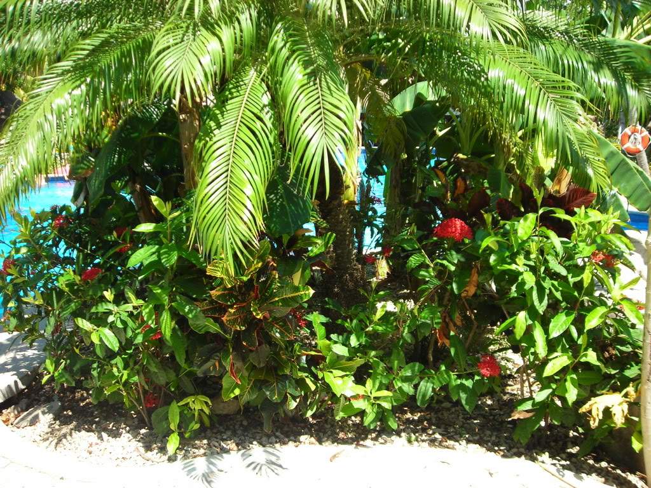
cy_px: 244
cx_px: 326
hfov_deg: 49.0
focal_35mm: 38
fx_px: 715
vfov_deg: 37.7
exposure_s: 1/324
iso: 100
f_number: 3.2
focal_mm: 6.3
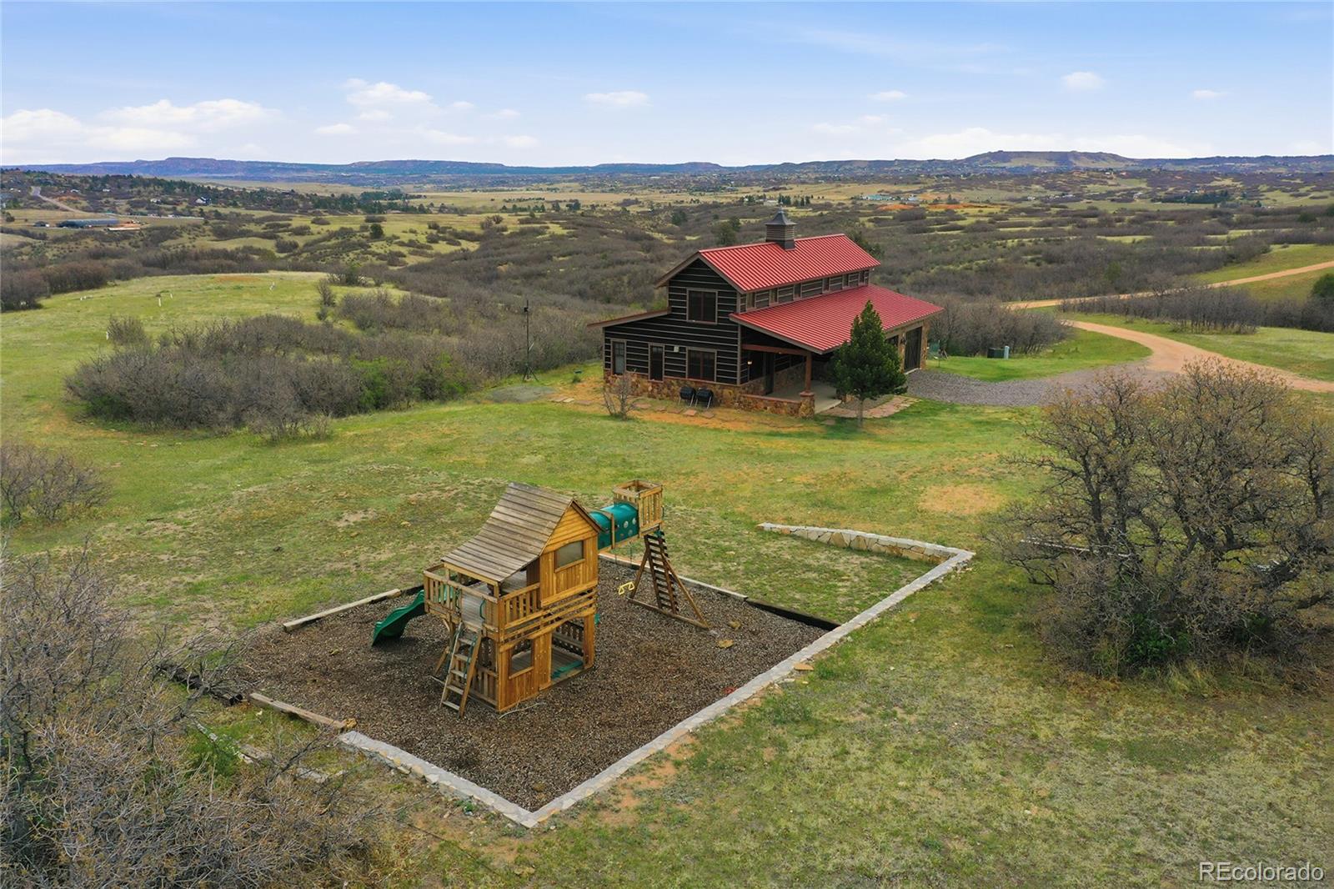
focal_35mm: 28
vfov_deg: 46.4
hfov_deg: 65.5
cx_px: 667
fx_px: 1037
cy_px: 444
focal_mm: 10.3
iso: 100
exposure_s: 1/500
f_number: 6.3
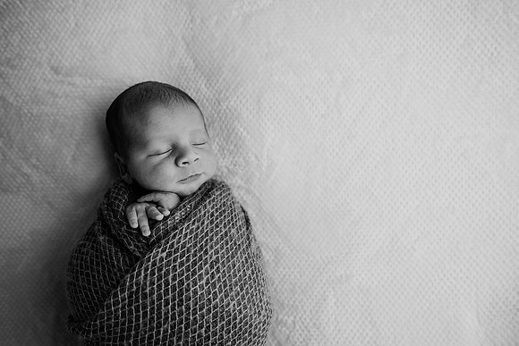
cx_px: 260
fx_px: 346
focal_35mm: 24
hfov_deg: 73.7
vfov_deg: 53.2
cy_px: 173
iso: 64
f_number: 2.8
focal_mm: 24
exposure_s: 1/160
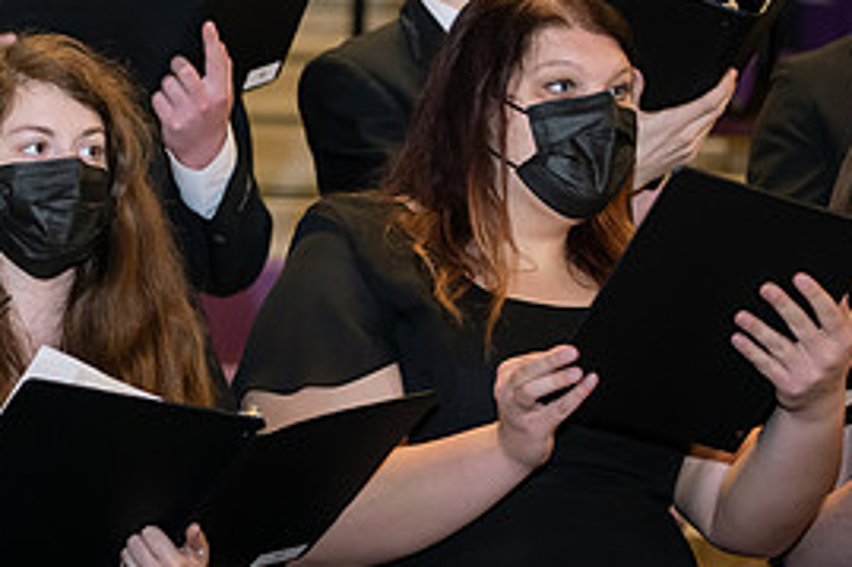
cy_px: 226
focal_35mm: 205
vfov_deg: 6.7
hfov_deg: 10.0
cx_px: 63
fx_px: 4849
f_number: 3.2
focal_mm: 95
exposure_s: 1/200
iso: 1600
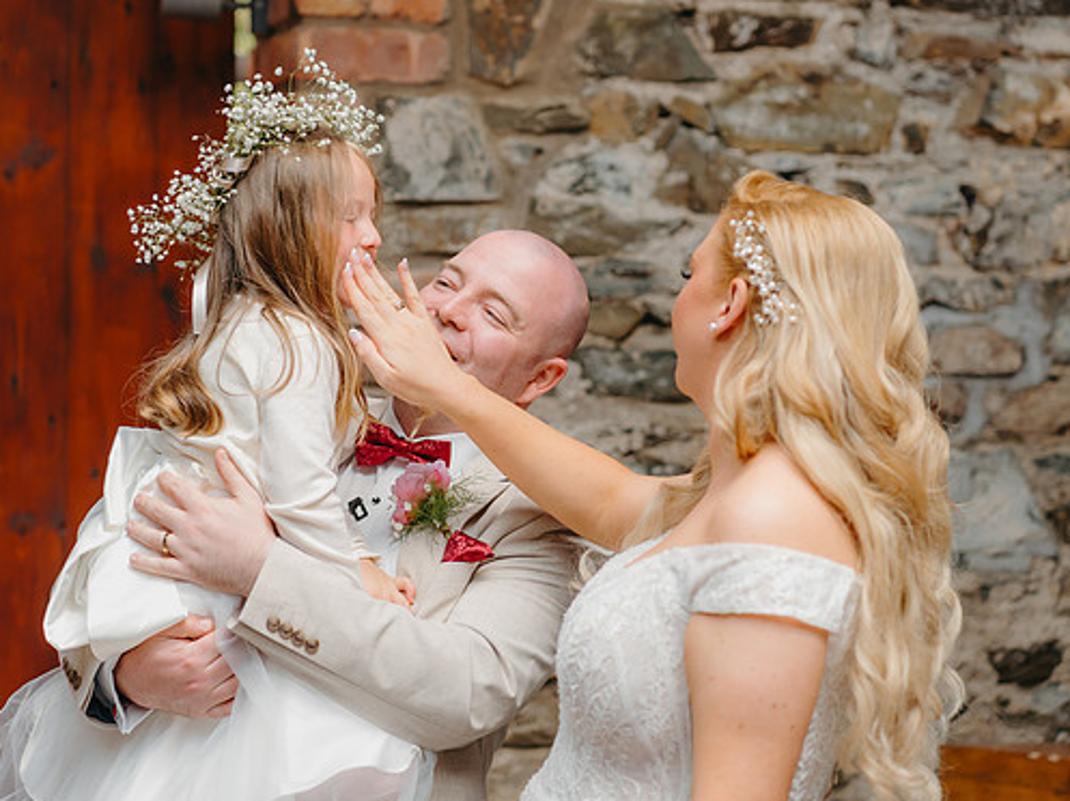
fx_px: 3459
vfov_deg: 13.2
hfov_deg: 17.6
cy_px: 336
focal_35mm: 112
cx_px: 466
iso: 200
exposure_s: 1/500
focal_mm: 85
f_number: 2.5
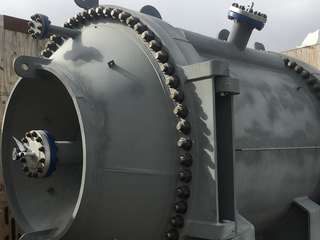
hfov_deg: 43.7
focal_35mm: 43
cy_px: 149
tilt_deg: -1.4
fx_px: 398
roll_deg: +2.4
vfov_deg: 33.5
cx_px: 189
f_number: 2.2
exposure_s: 1/974
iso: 25
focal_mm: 4.15
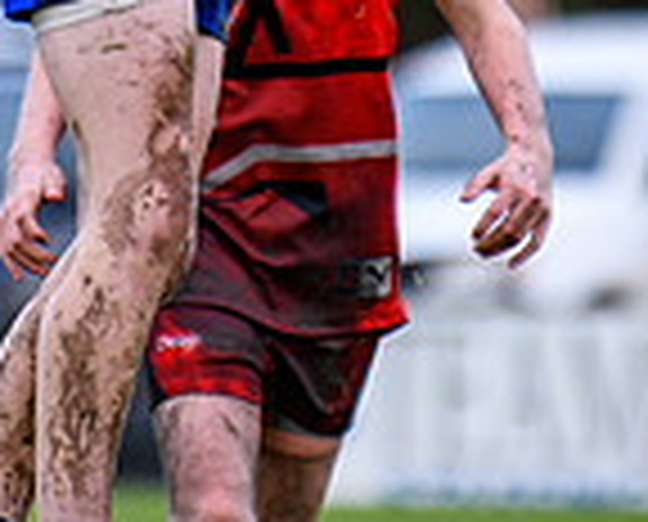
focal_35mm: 1788
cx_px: 170
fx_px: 34384
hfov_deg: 1.1
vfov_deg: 0.9
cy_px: -559
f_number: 2.8
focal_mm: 200
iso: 140
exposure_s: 1/1600
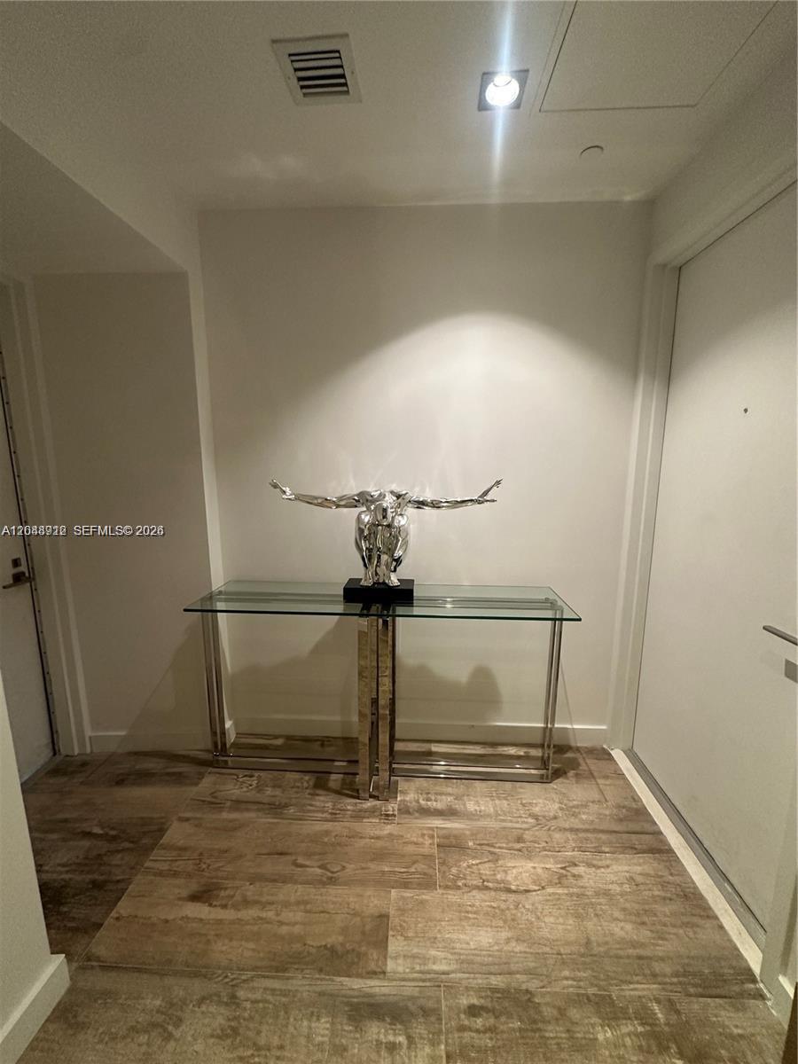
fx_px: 430
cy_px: 532
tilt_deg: -9.0
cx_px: 399
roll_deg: +0.3
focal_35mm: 14
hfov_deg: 85.7
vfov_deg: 102.1
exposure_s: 1/60
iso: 400
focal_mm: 2.22
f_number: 2.2
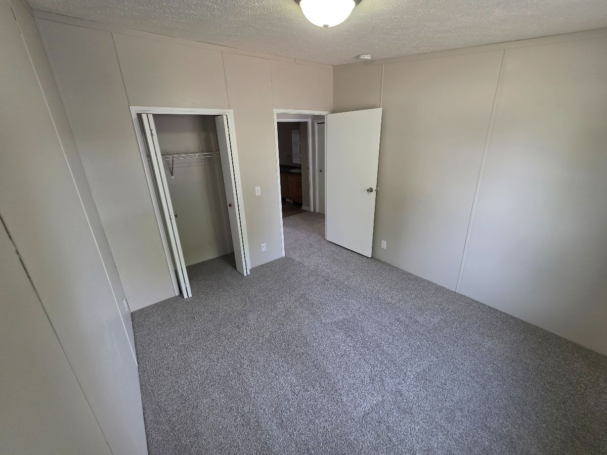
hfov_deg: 106.2
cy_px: 228
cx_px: 304
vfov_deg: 89.9
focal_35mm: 13
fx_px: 228
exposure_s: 1/120
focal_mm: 2.2
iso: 160
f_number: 1.9
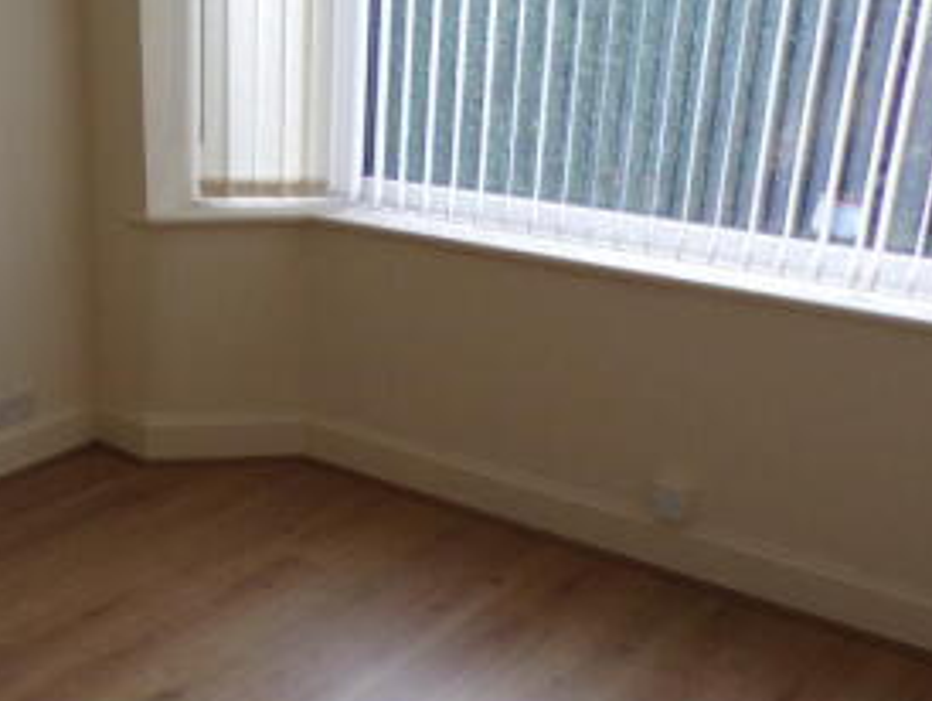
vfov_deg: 28.5
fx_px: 1374
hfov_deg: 36.3
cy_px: 434
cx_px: 202
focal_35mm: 51
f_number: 3
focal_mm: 4.3
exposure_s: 1/56
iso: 100
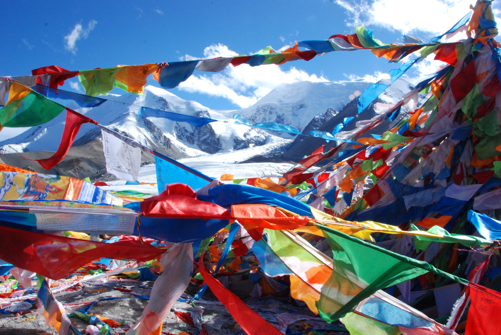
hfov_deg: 67.3
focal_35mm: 27
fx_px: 376
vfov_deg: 48.0
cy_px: 168
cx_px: 250
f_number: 22
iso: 800
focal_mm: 18
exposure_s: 1/200
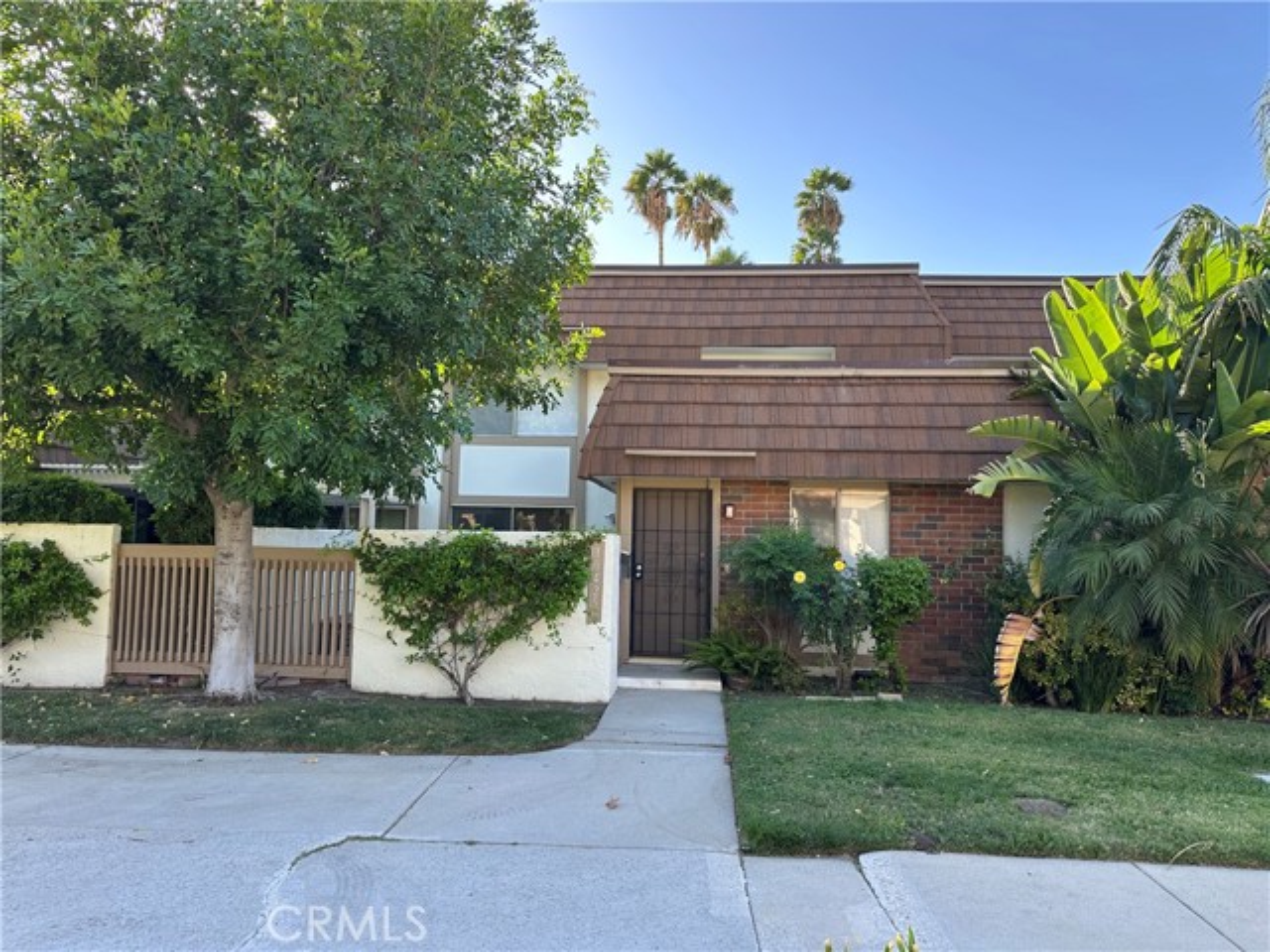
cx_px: 635
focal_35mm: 24
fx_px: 881
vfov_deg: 56.8
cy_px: 476
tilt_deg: +3.2
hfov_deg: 71.6
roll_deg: -2.0
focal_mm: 6.86
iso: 80
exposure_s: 1/521
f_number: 1.78
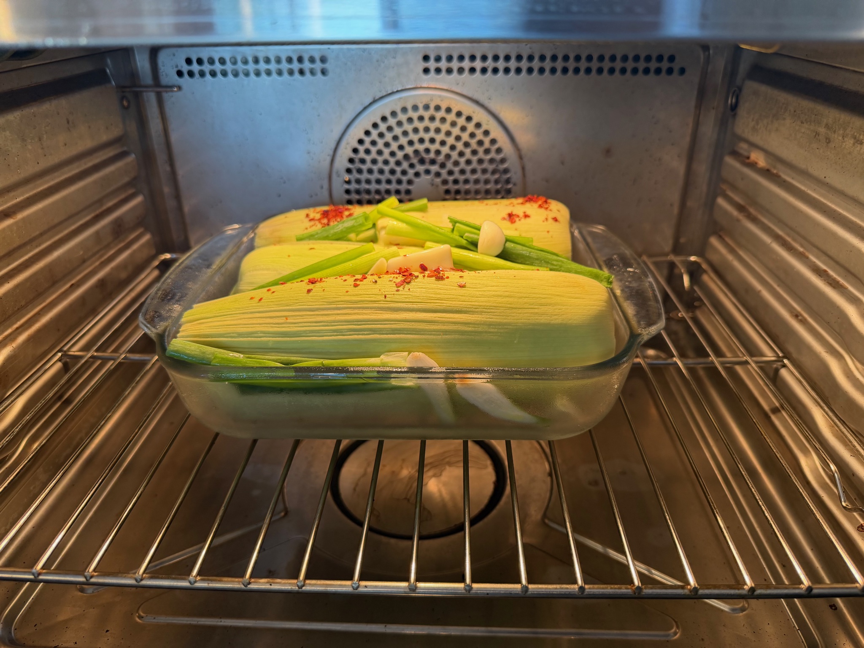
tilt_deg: -27.1
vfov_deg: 56.8
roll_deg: -1.0
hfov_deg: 71.6
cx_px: 432
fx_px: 599
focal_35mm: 24
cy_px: 324
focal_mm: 6.76
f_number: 1.78
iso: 125
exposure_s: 1/60
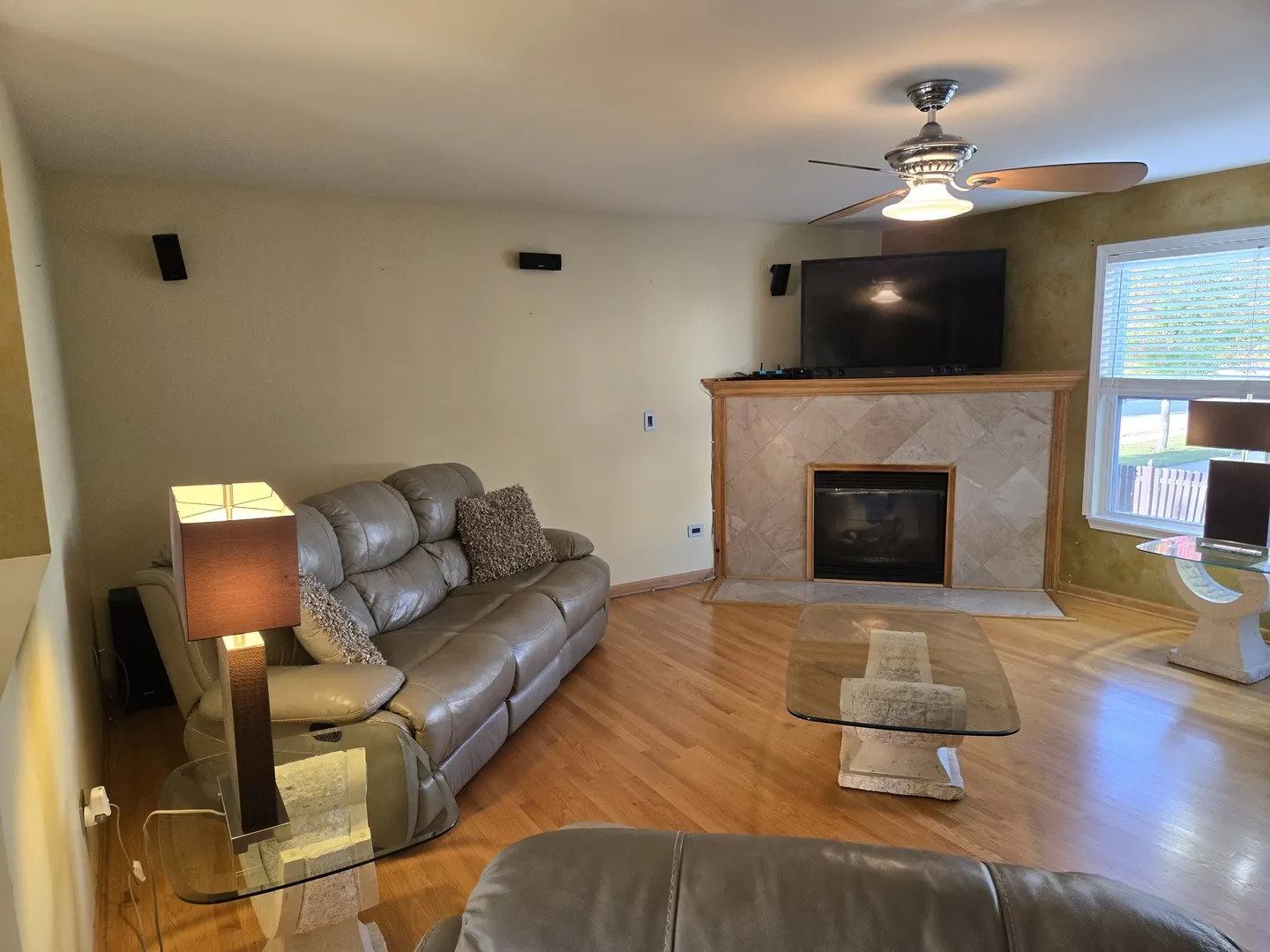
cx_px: 635
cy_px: 476
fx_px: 844
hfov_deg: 73.9
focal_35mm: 23
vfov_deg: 58.9
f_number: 1.8
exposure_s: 1/120
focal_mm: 5.4
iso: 200
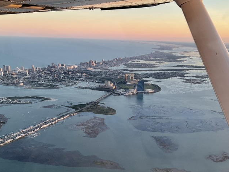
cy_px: 120
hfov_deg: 40.4
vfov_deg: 30.6
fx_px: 311
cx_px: 124
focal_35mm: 47
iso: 20
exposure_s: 1/181
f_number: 1.8
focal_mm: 3
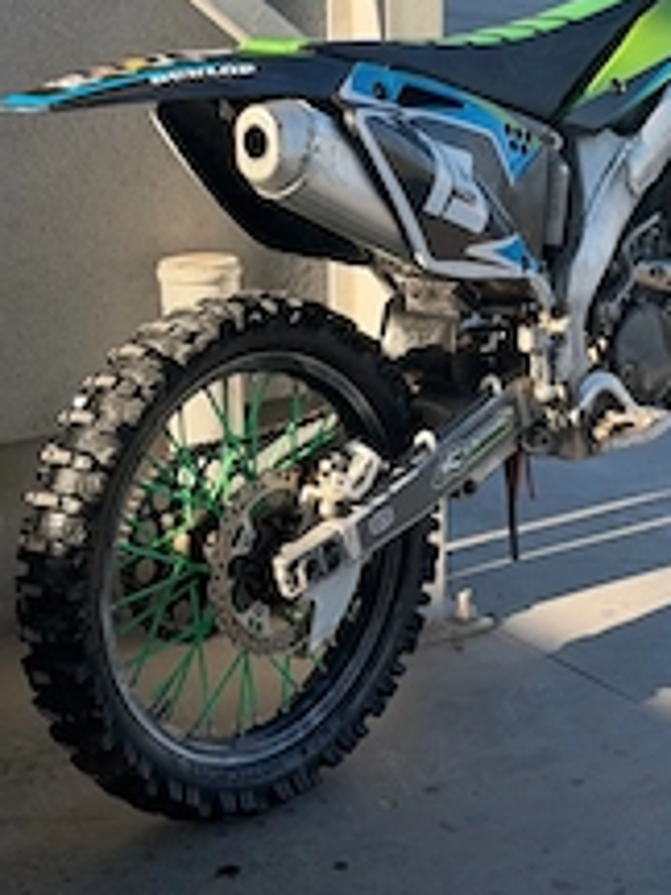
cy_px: 170
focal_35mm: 89
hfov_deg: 16.5
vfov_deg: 21.7
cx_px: 505
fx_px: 2300
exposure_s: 1/1838
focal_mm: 6.76
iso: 80
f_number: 1.78
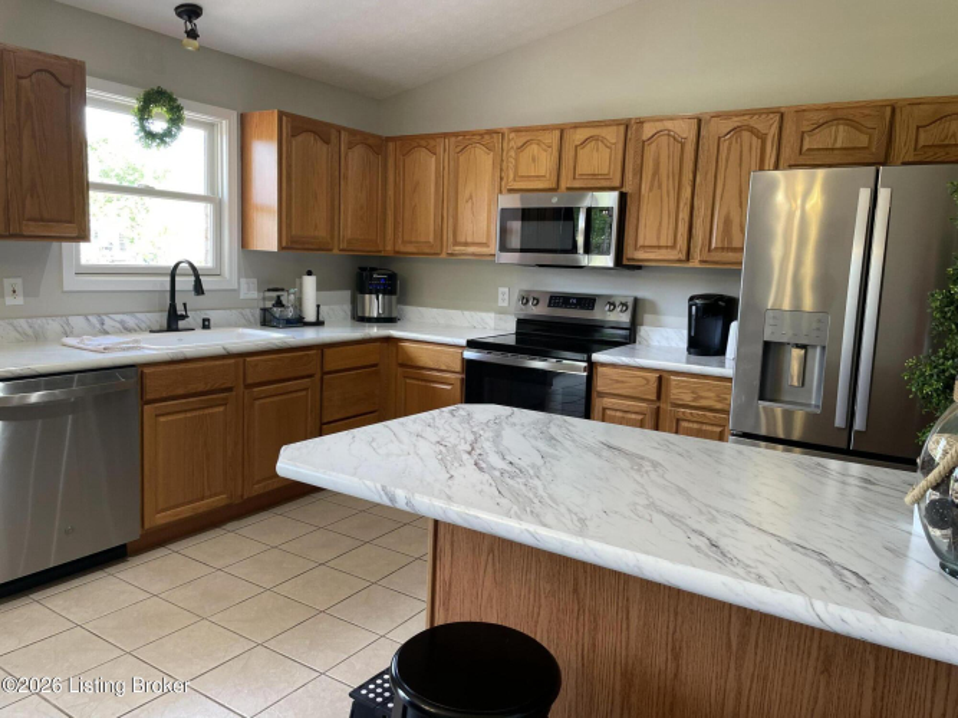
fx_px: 719
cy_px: 359
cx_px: 479
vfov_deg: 53.0
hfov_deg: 67.3
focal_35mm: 26
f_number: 1.6
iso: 80
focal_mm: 4.2
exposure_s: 1/60
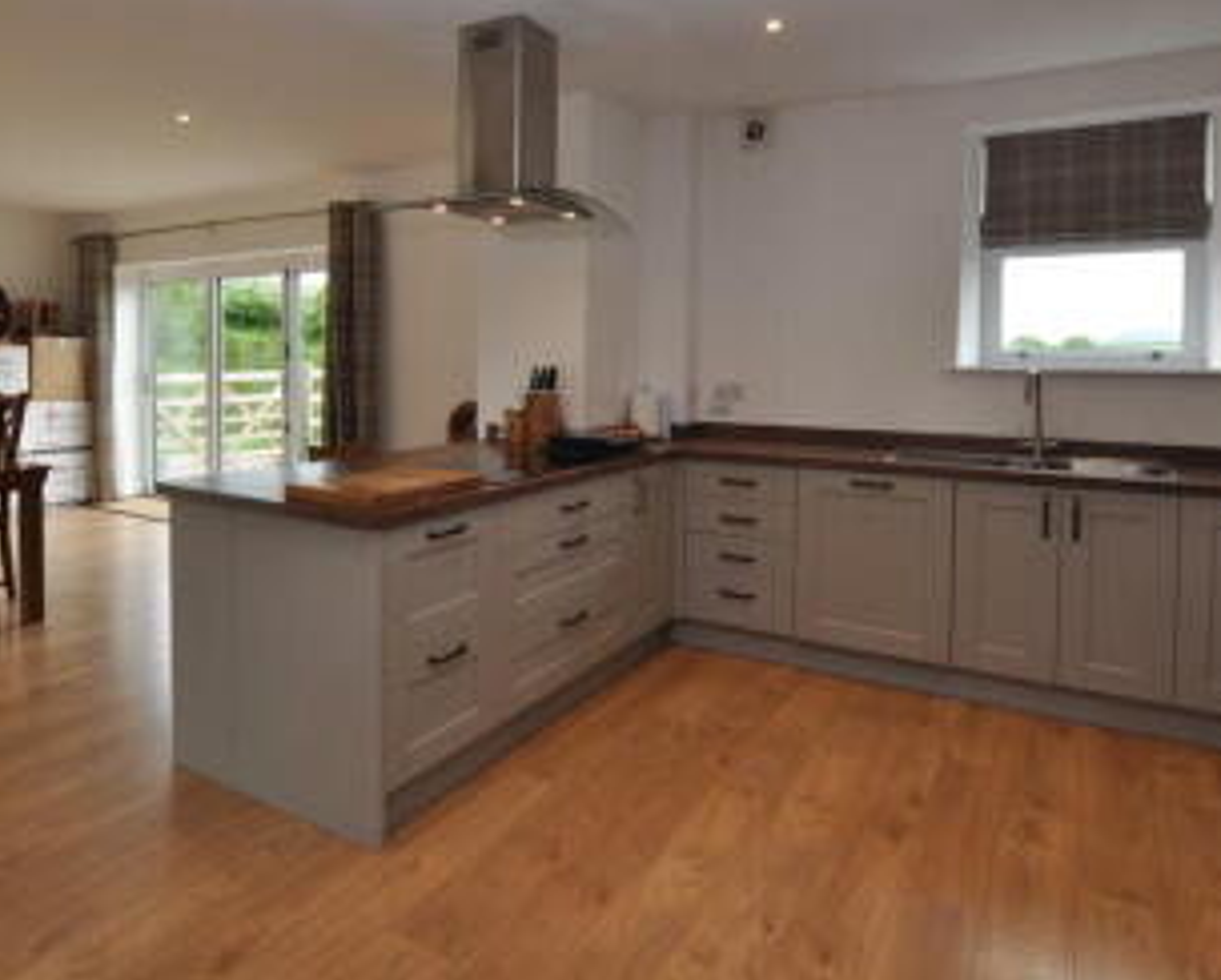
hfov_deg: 74.9
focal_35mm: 22
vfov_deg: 62.4
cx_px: 566
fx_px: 796
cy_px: 368
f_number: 5.6
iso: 400
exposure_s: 1/125
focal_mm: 10
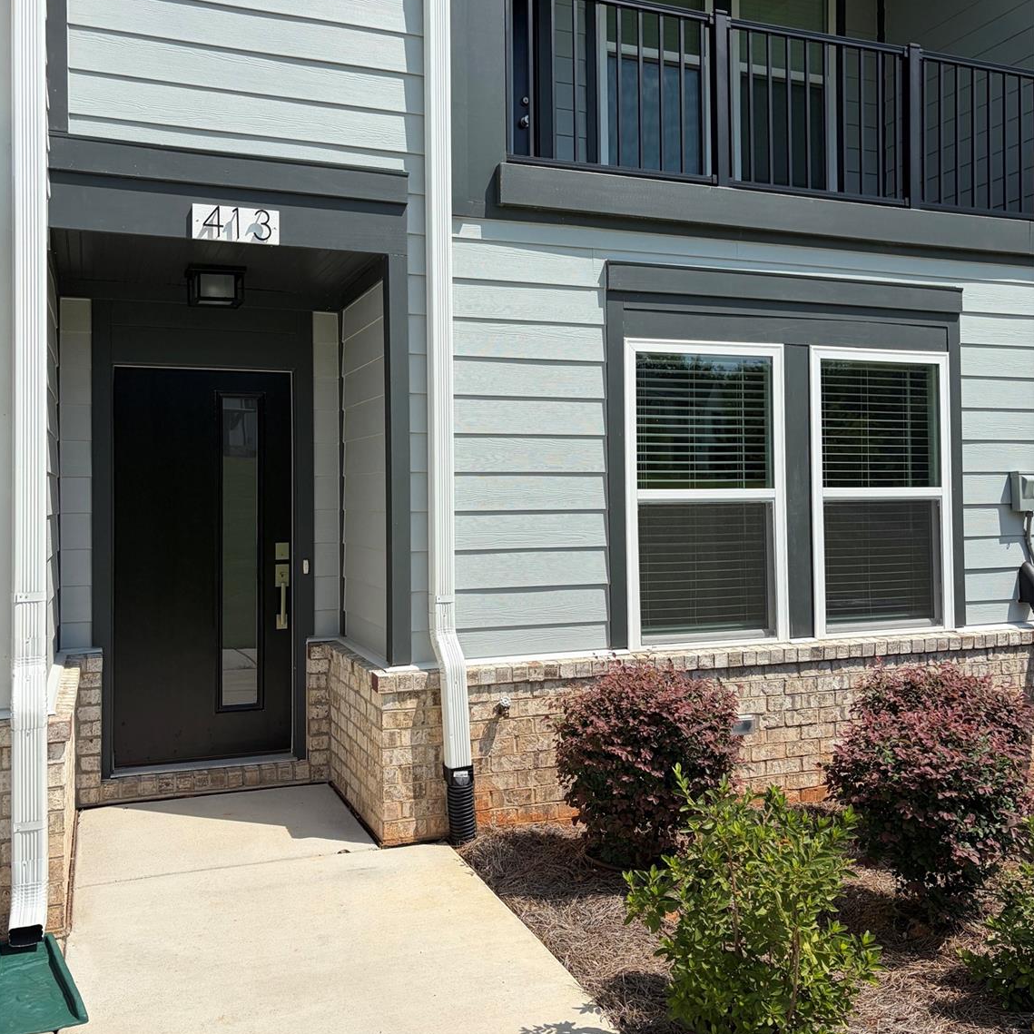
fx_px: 1048
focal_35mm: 31
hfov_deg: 52.5
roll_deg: +0.8
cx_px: 514
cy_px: 479
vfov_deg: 52.5
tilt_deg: +2.0
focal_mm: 5.96
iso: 64
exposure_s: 1/6329
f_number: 1.6
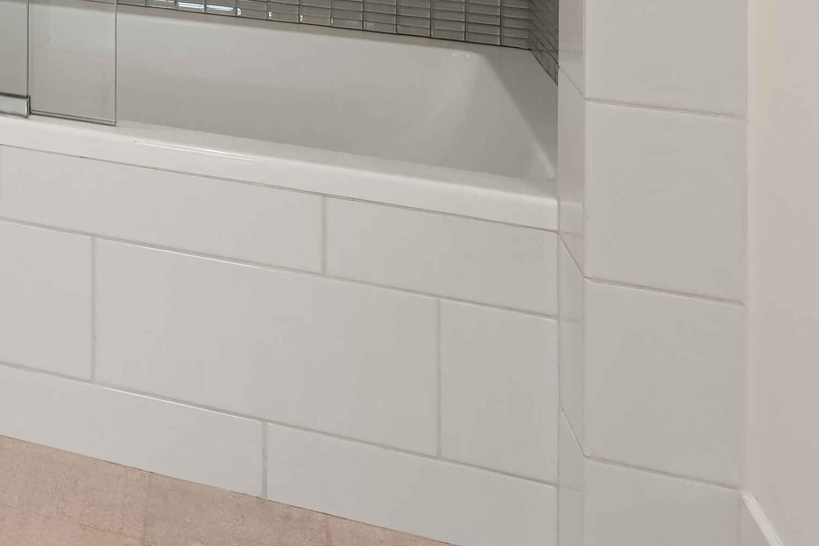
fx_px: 1456
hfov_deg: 23.3
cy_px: -372
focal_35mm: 64
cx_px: -498
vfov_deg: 17.9
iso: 400
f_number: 9
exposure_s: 1/1.25
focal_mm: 16
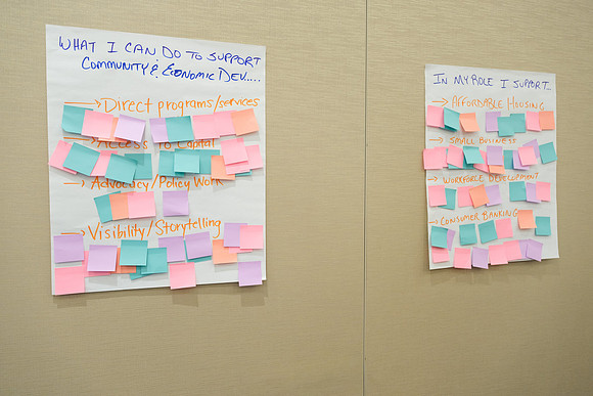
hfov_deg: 69.4
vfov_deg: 49.6
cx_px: 296
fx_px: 428
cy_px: 198
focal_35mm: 26
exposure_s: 1/160
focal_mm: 17
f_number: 1.8
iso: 1000
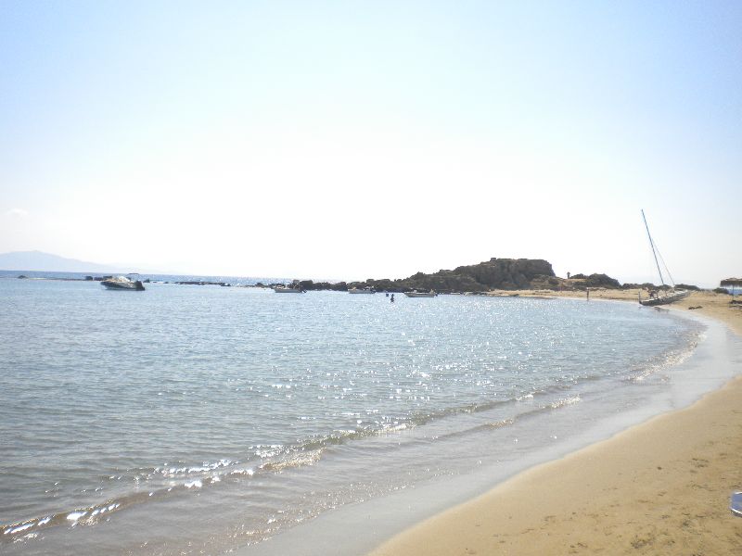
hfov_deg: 52.6
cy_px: 278
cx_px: 371
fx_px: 750
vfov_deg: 40.7
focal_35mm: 35
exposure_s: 1/1000
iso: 113
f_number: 4.6
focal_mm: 6.3
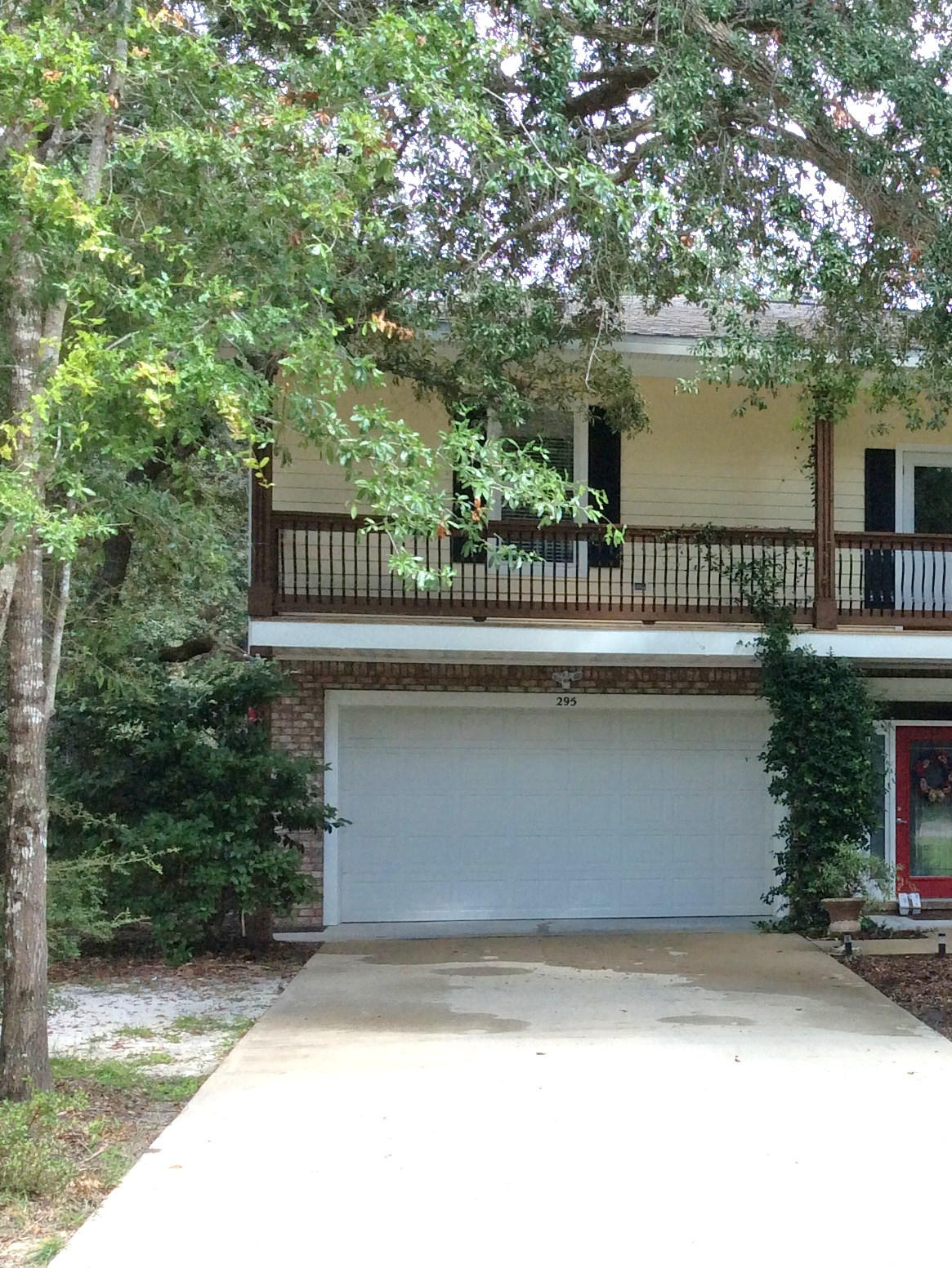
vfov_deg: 34.9
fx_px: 2017
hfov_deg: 25.4
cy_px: 719
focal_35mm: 55
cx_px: 935
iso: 32
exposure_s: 1/263
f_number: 2.4
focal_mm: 3.3
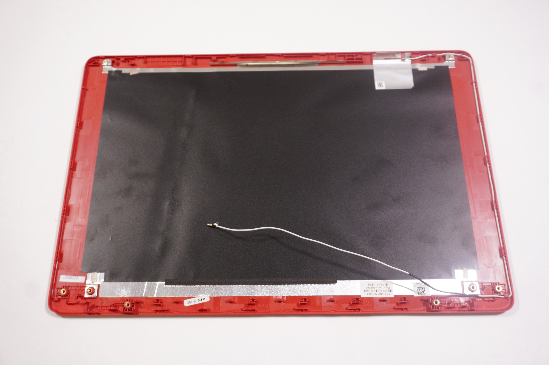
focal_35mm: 36
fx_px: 548
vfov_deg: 36.8
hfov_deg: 53.2
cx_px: 274
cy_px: 182
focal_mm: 24
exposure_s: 1/60
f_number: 5.6
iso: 320
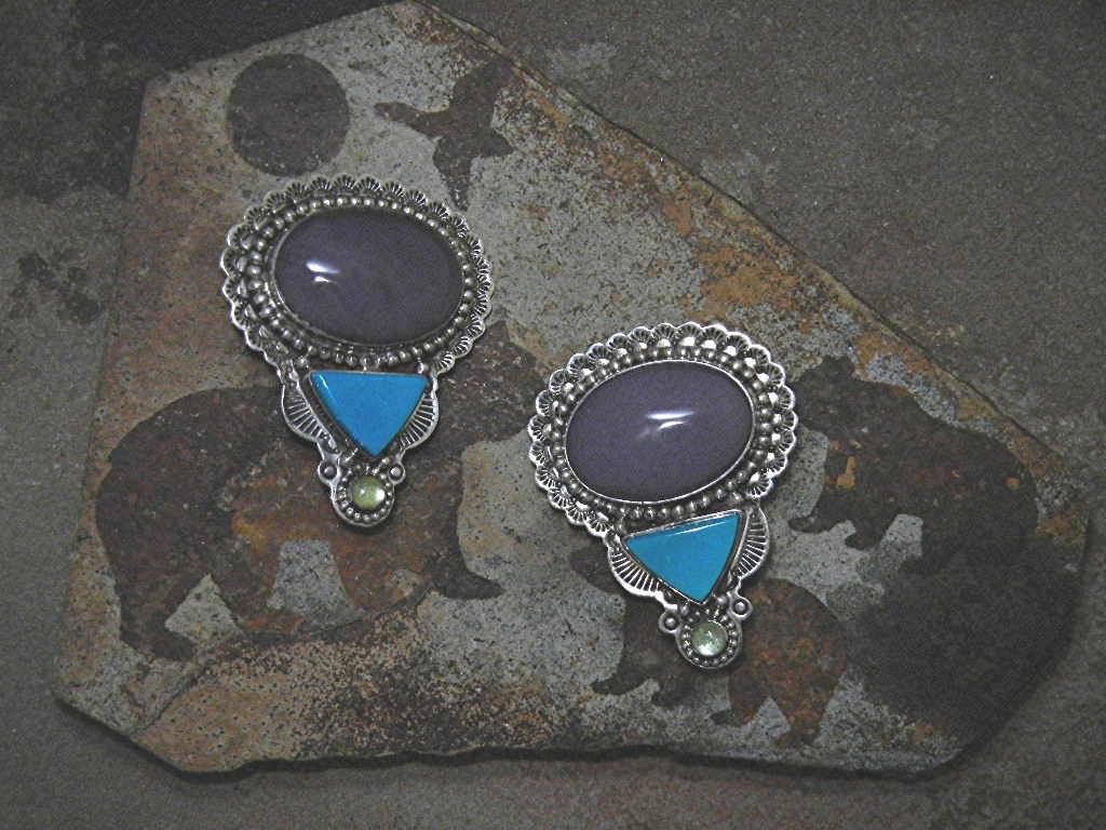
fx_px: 1438
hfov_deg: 42.1
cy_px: 415
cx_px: 553
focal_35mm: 45
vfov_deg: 32.2
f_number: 7.6
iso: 800
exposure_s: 1/30
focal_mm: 8.1
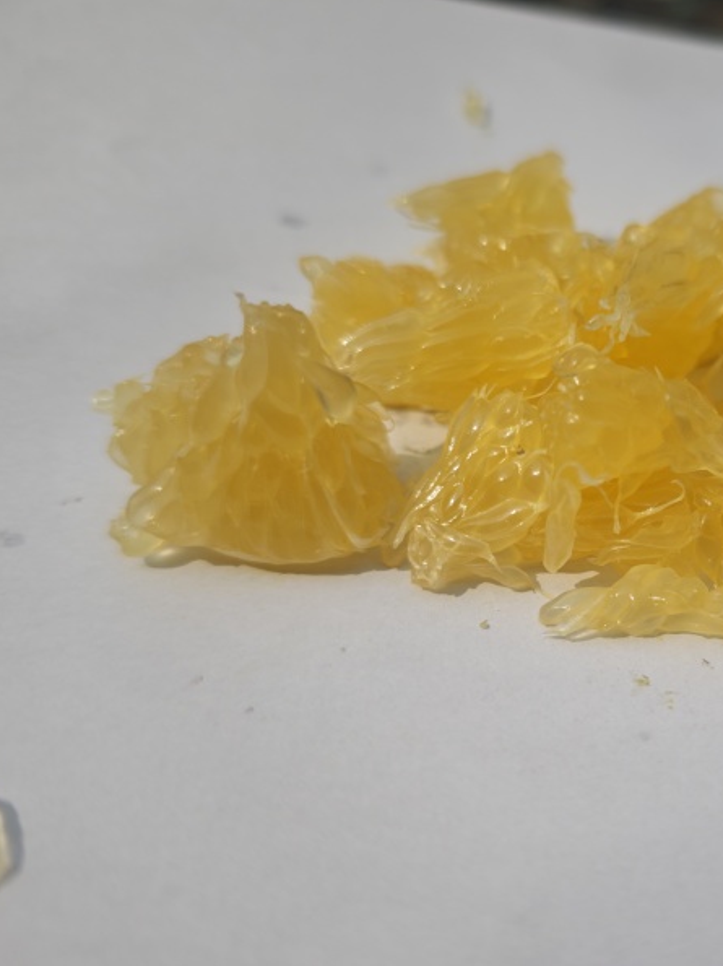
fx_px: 864
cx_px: 604
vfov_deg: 58.4
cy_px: 483
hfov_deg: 42.8
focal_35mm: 31
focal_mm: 6.55
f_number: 1.6
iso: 50
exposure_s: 1/4705
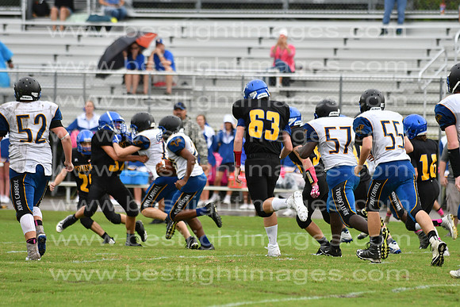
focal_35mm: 210
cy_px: 154
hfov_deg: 9.8
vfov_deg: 6.5
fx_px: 2684
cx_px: 230
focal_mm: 140
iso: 800
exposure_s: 1/3200
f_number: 3.5
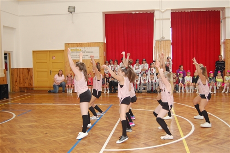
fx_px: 249
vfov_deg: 34.1
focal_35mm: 39
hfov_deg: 49.6
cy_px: 76
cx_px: 115
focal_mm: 26
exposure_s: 1/60
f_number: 4
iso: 560
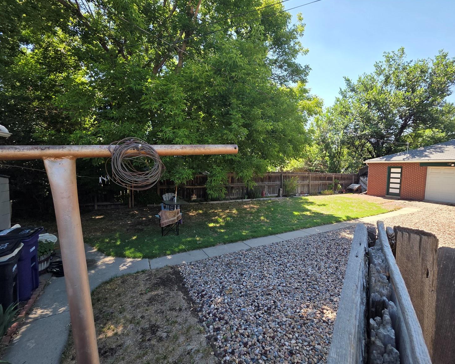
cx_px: 245
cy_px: 186
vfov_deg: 88.0
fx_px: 189
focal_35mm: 14
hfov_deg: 100.5
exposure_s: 1/489
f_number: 1.9
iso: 40
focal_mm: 2.2
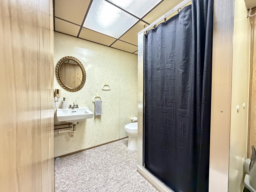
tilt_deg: -1.4
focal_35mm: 14
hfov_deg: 102.1
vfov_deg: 85.7
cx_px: 128
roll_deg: -0.5
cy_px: 96
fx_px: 104
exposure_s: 1/60
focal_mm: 2.22
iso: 1250
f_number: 2.2
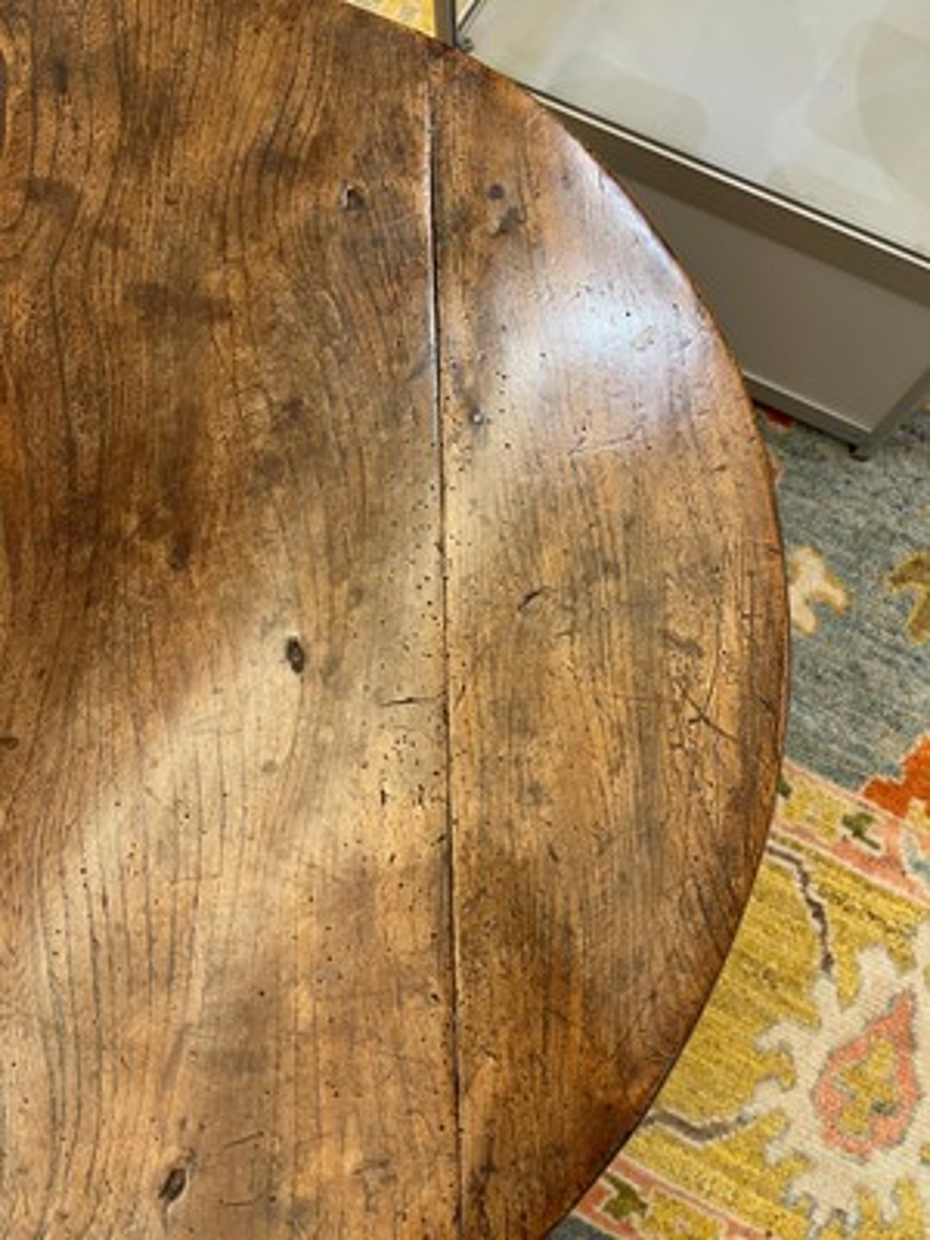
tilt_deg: -74.7
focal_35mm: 25
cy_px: 620
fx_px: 896
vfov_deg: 69.4
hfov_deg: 54.9
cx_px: 465
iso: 160
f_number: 1.6
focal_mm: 5.1
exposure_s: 1/50
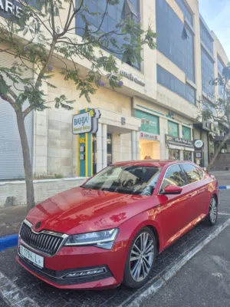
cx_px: 115
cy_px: 154
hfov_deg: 58.9
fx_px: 204
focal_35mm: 23
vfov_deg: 73.9
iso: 25
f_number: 1.8
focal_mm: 5.4
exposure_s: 1/217
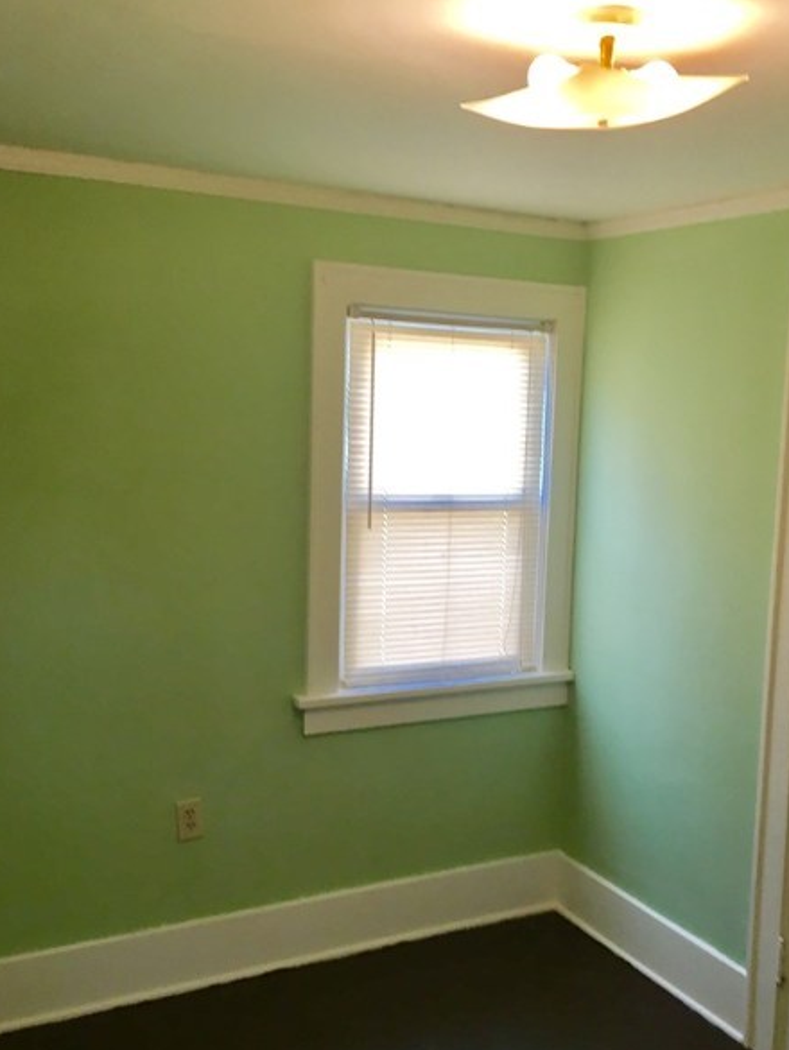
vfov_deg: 48.9
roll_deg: -2.9
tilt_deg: -6.4
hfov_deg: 37.6
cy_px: 572
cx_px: 482
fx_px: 1154
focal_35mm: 38
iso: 25
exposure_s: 1/40
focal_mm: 4.15
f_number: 2.2
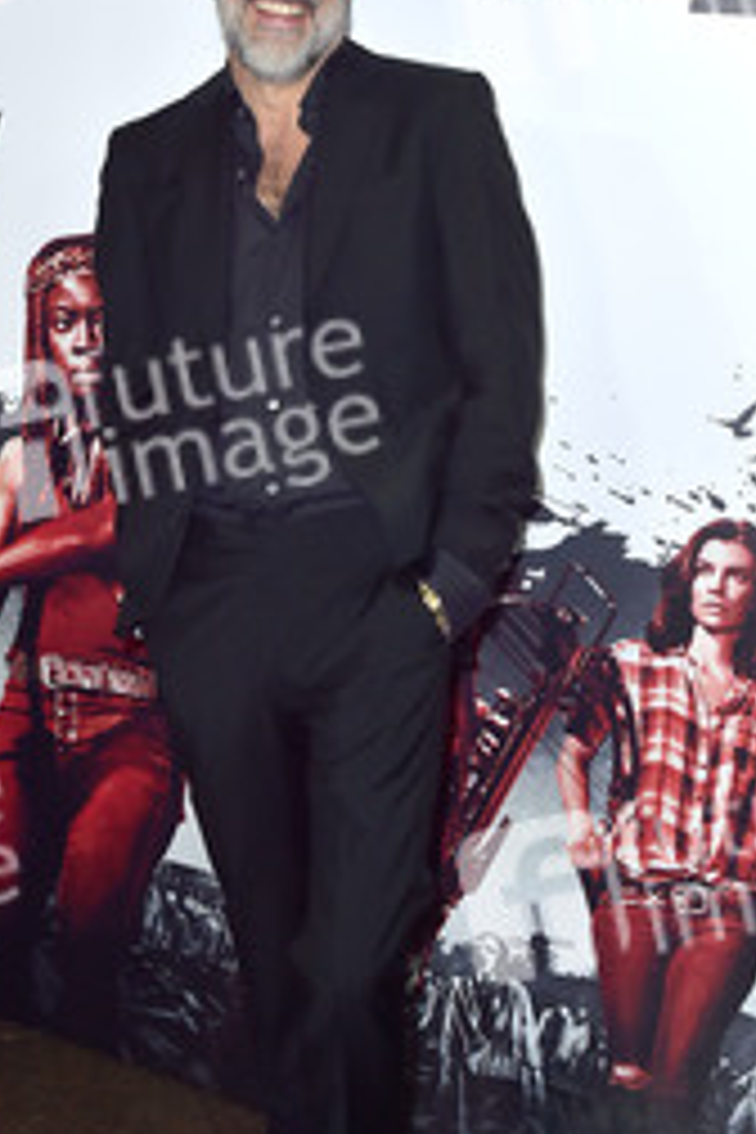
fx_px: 1449
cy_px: 652
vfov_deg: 42.6
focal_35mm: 46
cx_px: 281
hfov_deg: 29.1
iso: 400
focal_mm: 29
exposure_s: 1/200
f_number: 5.6
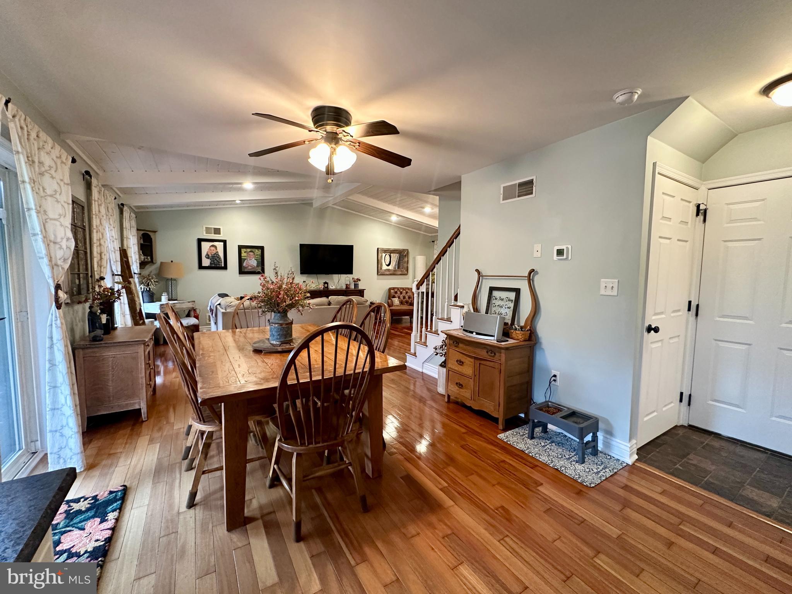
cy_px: 297
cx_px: 396
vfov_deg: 85.7
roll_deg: -1.4
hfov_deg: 102.1
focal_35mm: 14
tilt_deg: -4.5
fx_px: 320
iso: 400
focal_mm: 2.22
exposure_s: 1/60
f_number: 2.2
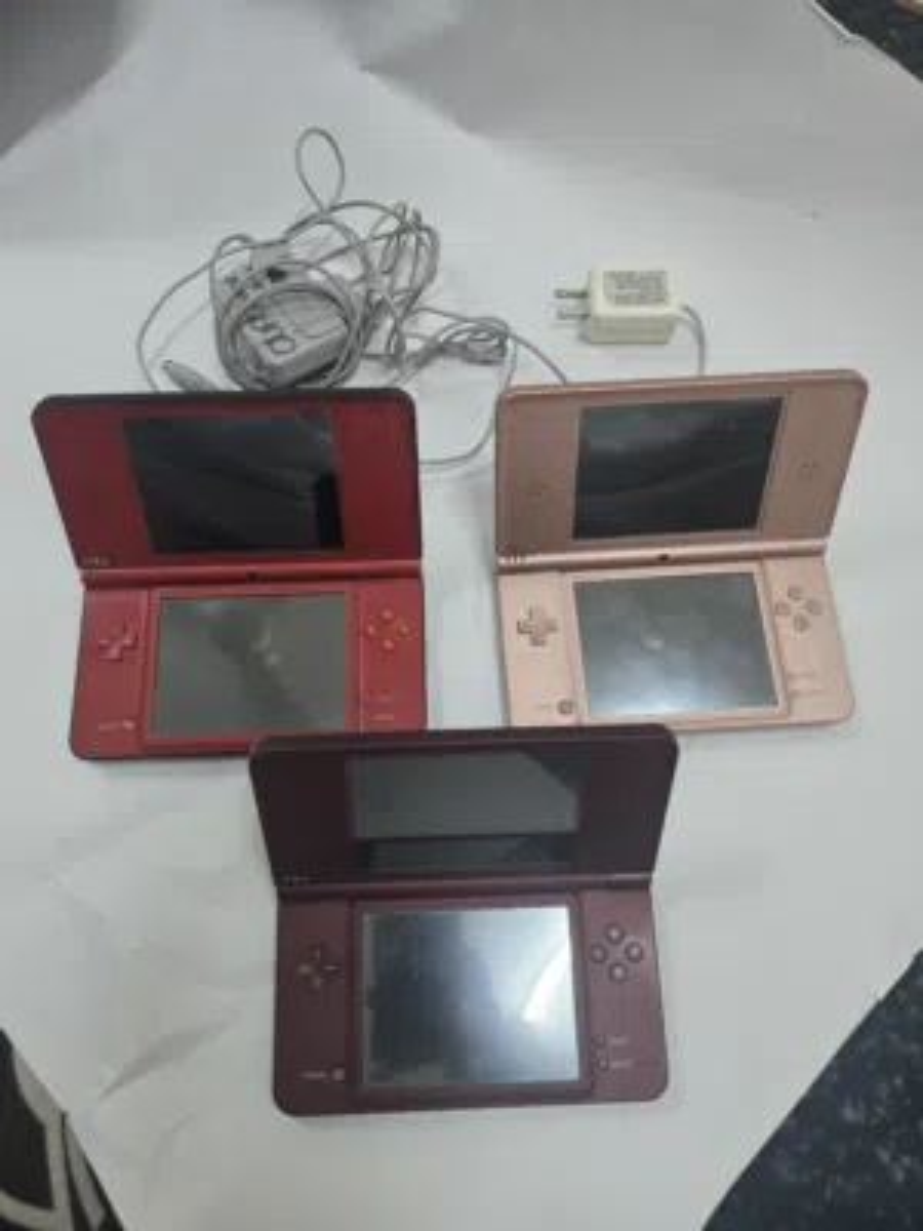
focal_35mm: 23
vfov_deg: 73.9
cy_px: 616
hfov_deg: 58.9
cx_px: 462
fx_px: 818
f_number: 1.7
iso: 640
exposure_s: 1/100
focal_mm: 6.3
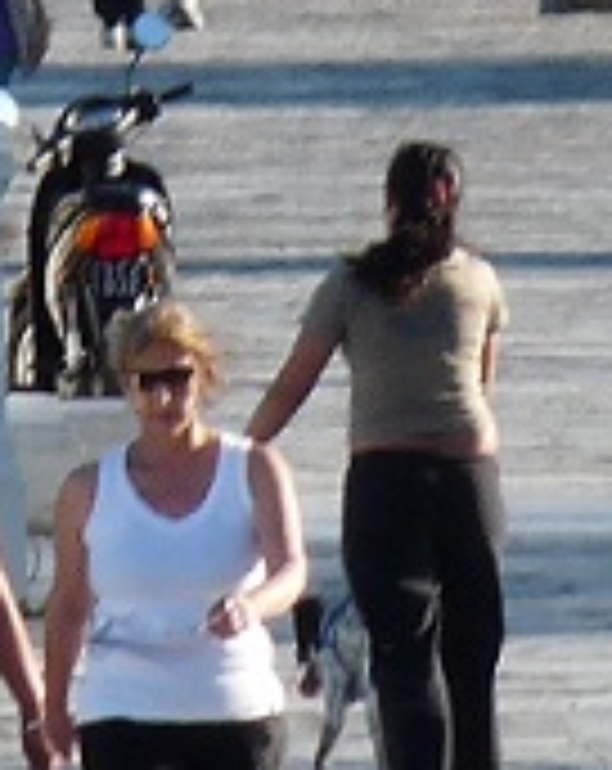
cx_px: 153
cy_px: -34
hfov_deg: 0.5
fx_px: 73779
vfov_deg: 0.6
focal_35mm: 3247
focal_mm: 86.4
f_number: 5.6
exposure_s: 1/320
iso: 100
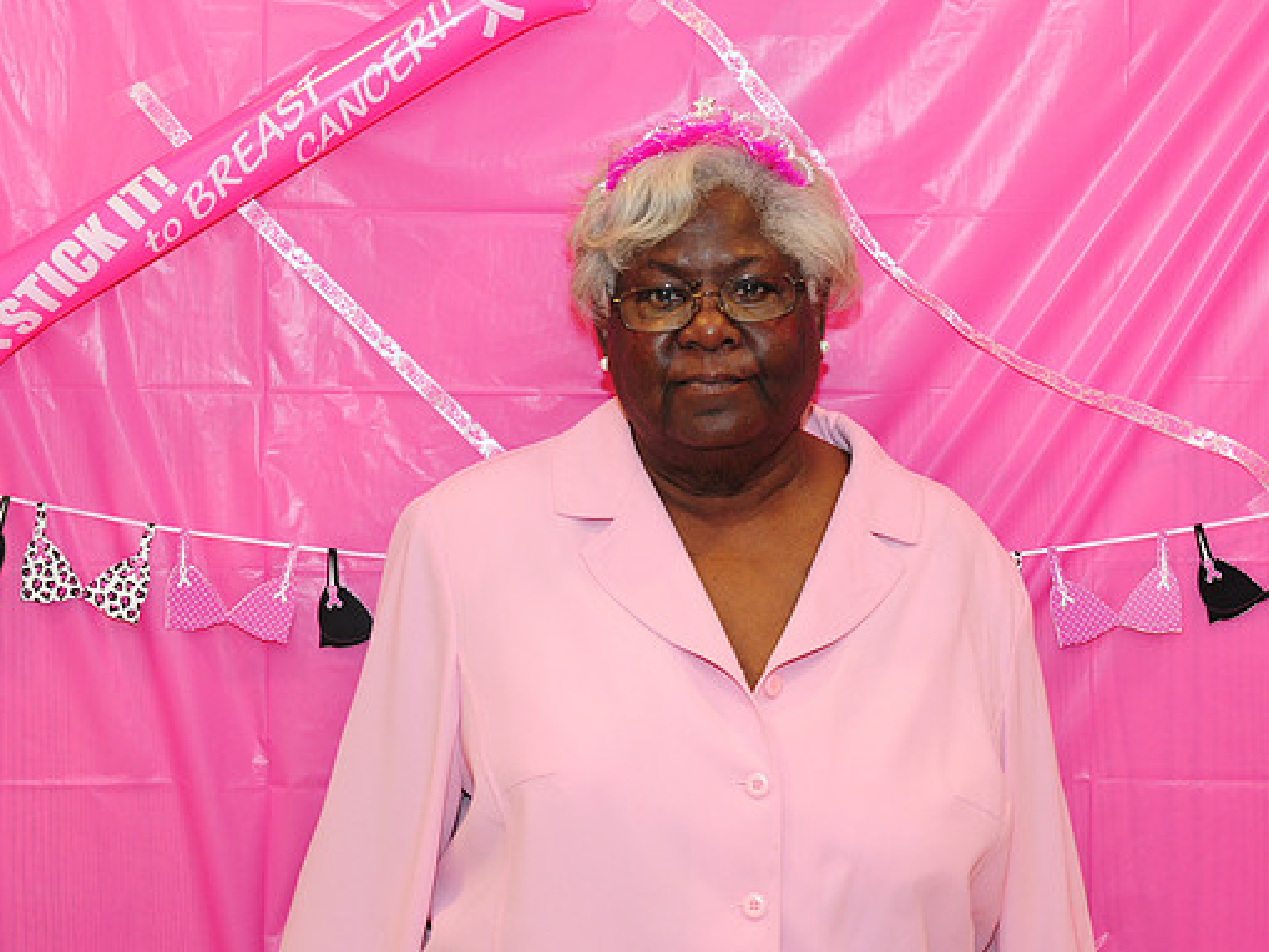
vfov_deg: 18.0
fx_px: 3007
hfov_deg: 23.8
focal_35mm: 82
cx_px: 656
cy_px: 475
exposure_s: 1/60
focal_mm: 50
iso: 640
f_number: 5.6
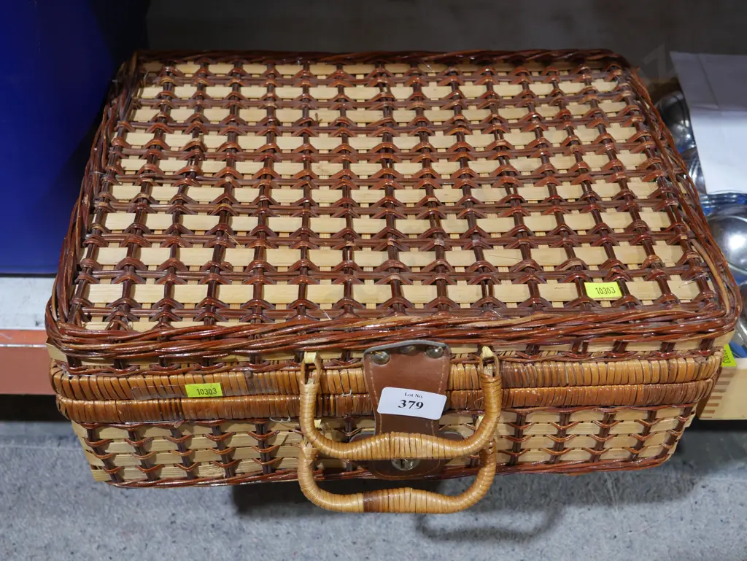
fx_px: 907
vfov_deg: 34.4
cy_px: 280
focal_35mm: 42
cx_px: 374
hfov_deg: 44.8
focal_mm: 21
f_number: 4.6
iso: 640
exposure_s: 1/60
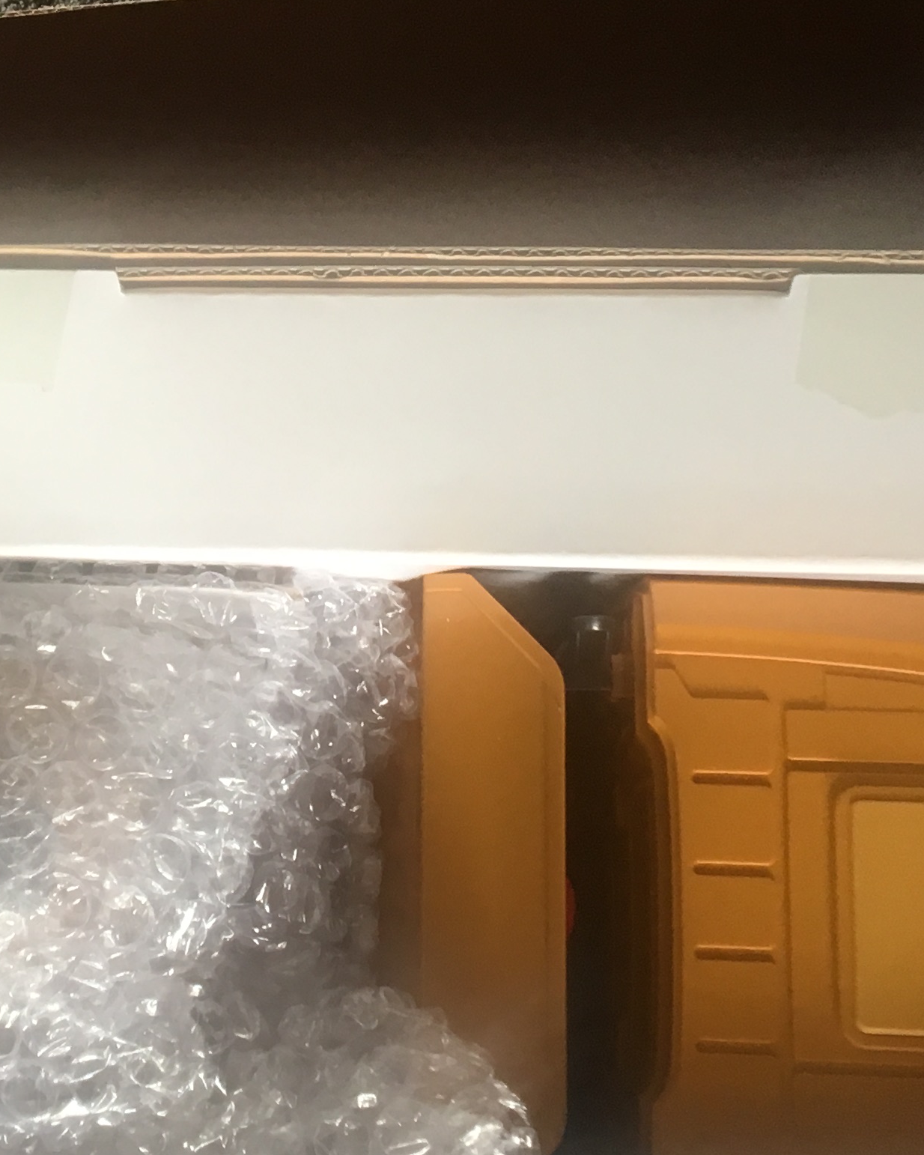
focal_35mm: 74
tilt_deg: -76.0
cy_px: 613
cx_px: 40
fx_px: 2529
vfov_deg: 25.7
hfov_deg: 20.2
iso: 40
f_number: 2.2
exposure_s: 1/33
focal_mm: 4.15
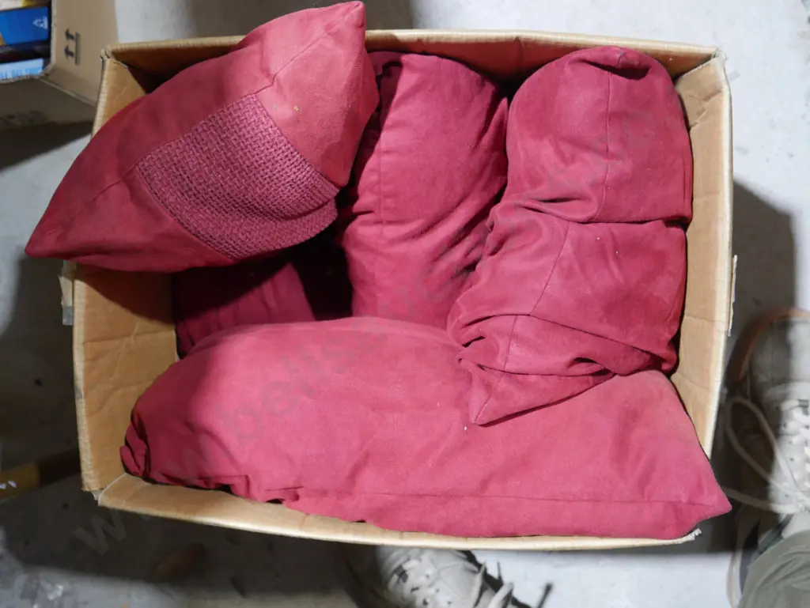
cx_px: 405
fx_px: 936
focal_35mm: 40
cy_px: 304
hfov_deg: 46.8
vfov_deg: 36.0
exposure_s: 1/60
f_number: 4.5
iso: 1000
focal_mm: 20
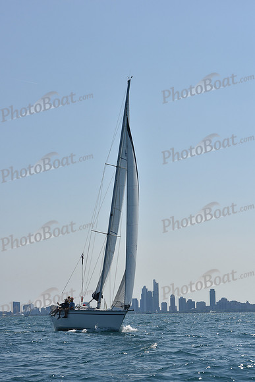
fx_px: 956
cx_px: 128
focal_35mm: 90
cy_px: 191
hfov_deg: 15.2
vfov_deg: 22.6
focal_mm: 90
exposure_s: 1/1600
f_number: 9
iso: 250
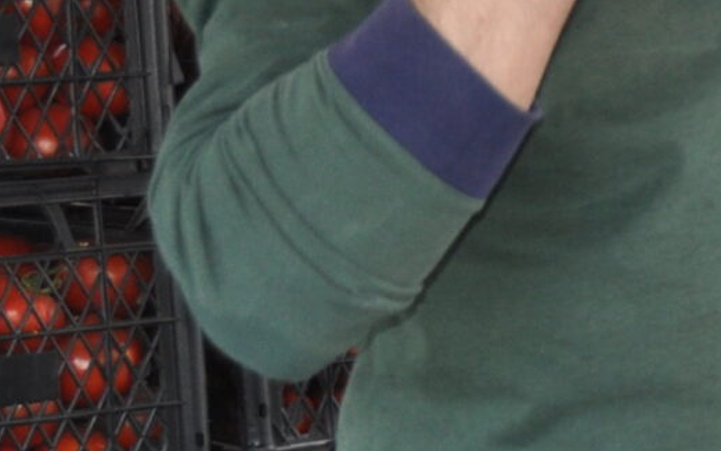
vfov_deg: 6.5
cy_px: 245
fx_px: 3980
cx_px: 1663
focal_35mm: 202
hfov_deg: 9.4
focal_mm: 27
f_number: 4
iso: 400
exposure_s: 1/160
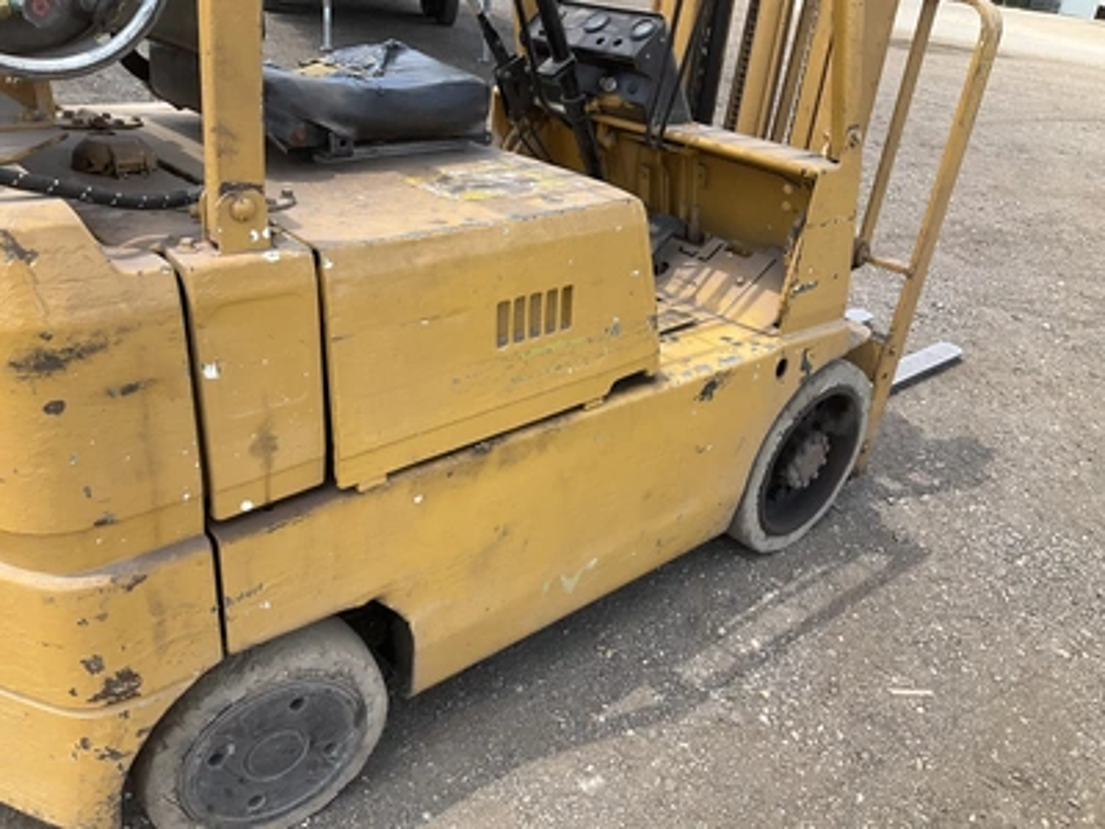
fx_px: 926
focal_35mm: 29
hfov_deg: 61.7
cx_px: 552
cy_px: 414
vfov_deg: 48.2
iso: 25
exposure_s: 1/495
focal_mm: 3
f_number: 1.8
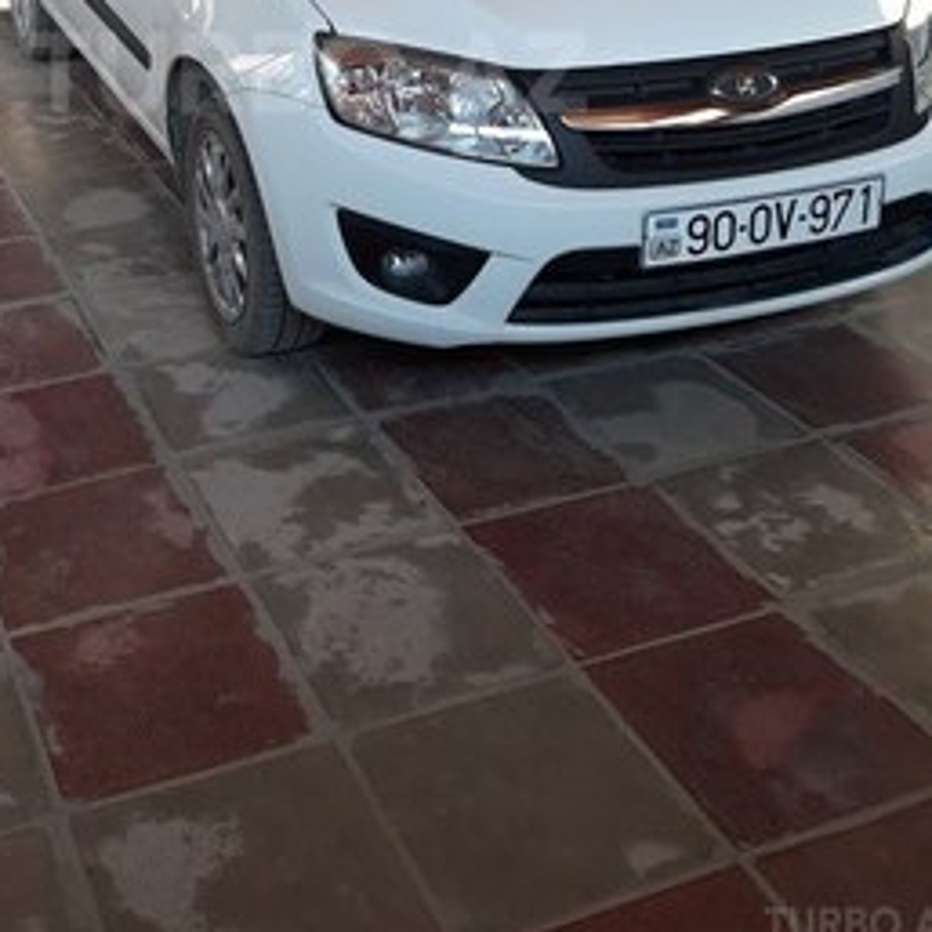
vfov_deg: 34.5
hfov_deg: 36.4
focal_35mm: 46
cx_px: 308
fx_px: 1401
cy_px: 73
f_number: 1.7
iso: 40
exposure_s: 1/106
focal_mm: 3.71
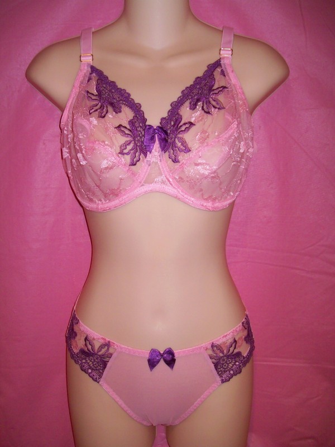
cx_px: 168
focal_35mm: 36
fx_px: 465
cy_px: 224
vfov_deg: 51.4
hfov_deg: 39.7
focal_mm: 6
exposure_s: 1/64
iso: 80
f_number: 2.7
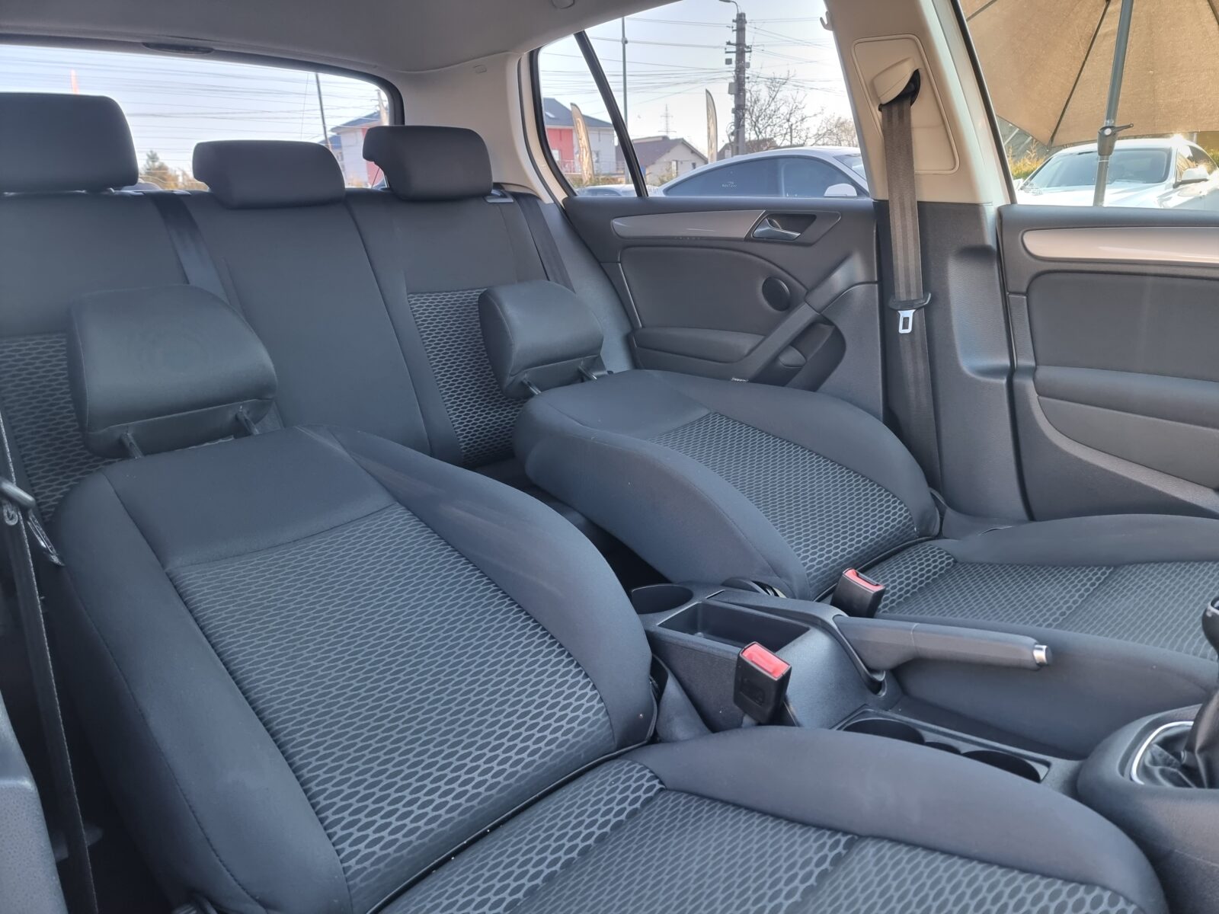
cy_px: 457
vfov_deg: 56.8
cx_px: 610
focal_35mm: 24
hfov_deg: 71.6
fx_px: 845
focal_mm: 6.7
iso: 200
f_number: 1.8
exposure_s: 1/100
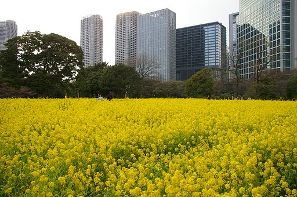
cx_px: 148
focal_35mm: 27
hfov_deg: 67.4
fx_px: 222
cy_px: 98
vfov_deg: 47.8
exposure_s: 1/250
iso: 400
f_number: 6.7
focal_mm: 18
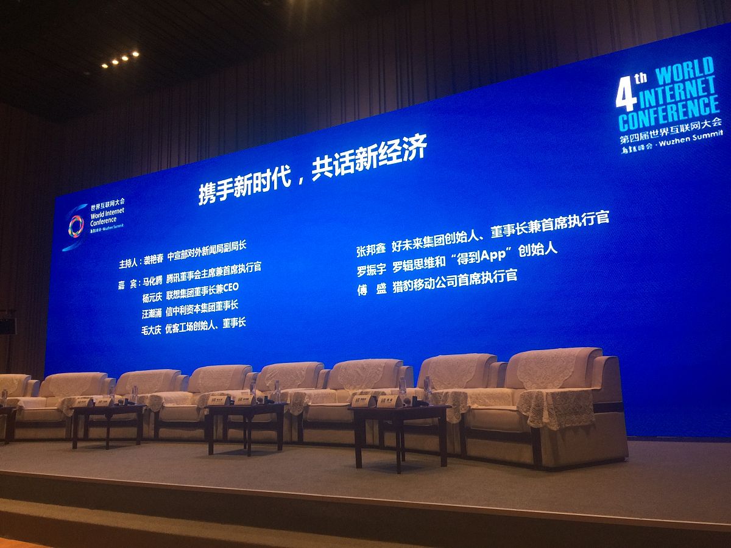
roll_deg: +0.6
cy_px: 274
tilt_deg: +10.1
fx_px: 612
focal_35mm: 29
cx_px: 366
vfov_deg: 48.2
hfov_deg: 61.7
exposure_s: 1/33
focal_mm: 4.15
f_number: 2.2
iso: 40
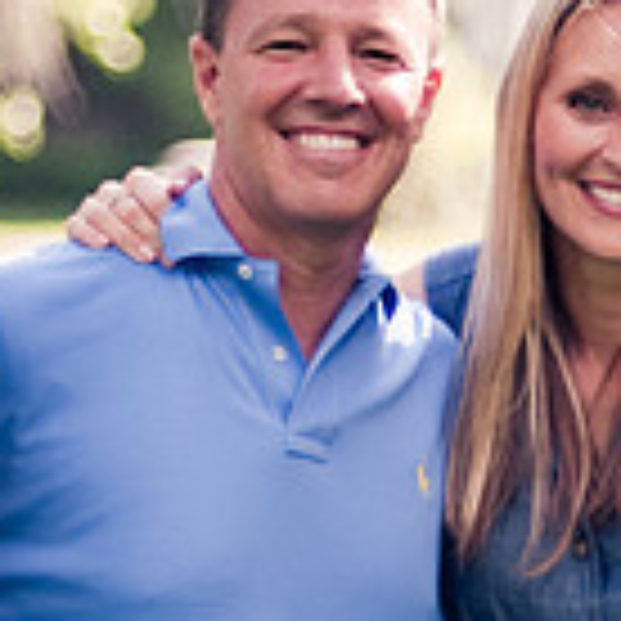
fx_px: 3613
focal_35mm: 178
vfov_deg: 9.8
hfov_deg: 9.7
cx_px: 738
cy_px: 459
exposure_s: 1/1600
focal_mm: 50
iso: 200
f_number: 1.4
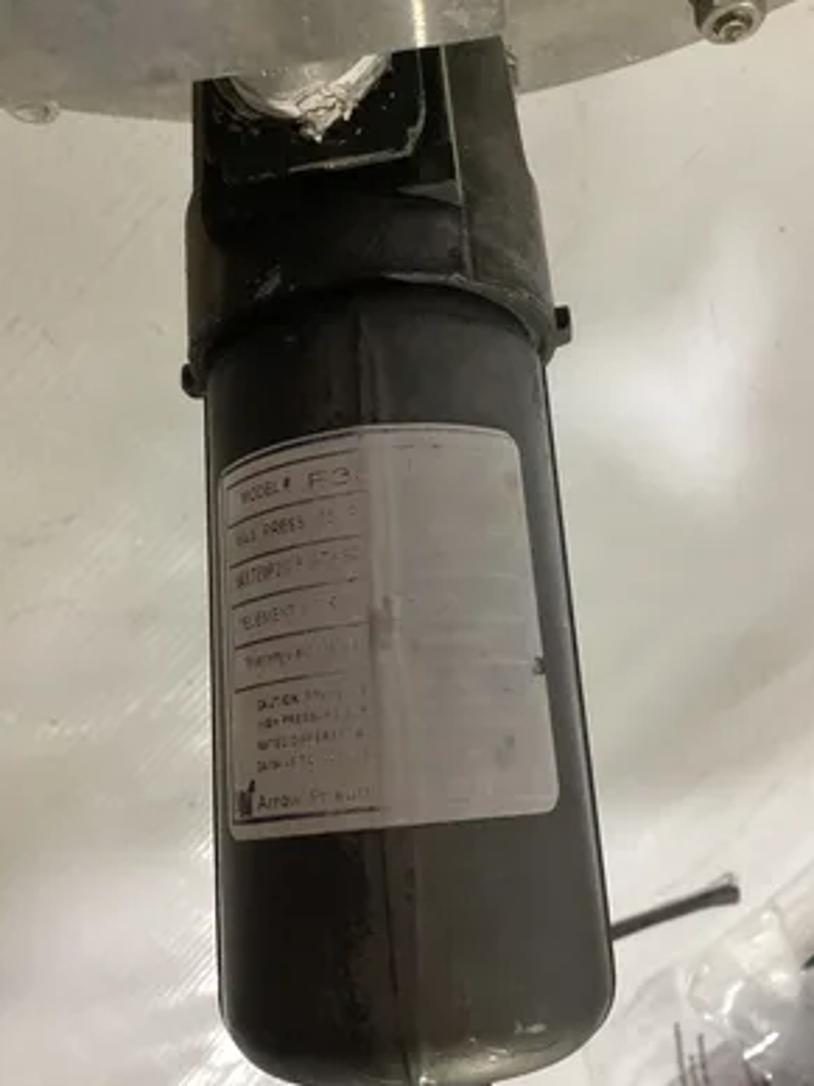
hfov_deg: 44.2
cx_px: 397
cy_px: 537
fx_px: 1003
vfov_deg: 56.8
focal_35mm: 32
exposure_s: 1/50
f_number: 2.4
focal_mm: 3.3
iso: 320
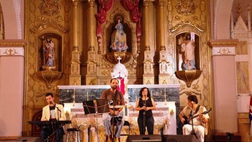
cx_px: 125
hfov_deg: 37.2
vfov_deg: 21.5
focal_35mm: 56
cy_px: 79
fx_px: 374
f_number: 4.3
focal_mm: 35
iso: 400
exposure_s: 1/10
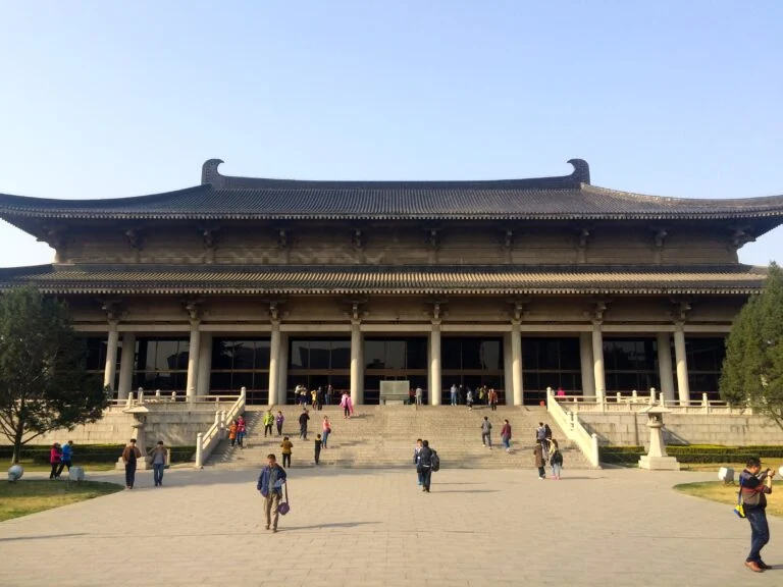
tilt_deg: +10.9
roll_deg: +0.3
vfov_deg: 48.2
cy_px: 294
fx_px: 656
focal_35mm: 29
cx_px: 392
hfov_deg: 61.7
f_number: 2.2
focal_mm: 4.15
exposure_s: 1/1244
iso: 32
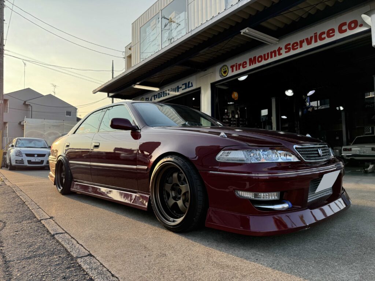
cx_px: 188
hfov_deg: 71.6
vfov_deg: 56.8
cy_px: 140
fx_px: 260
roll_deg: +0.6
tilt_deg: +3.5
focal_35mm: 24
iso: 80
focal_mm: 6.76
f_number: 1.78
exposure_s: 1/700
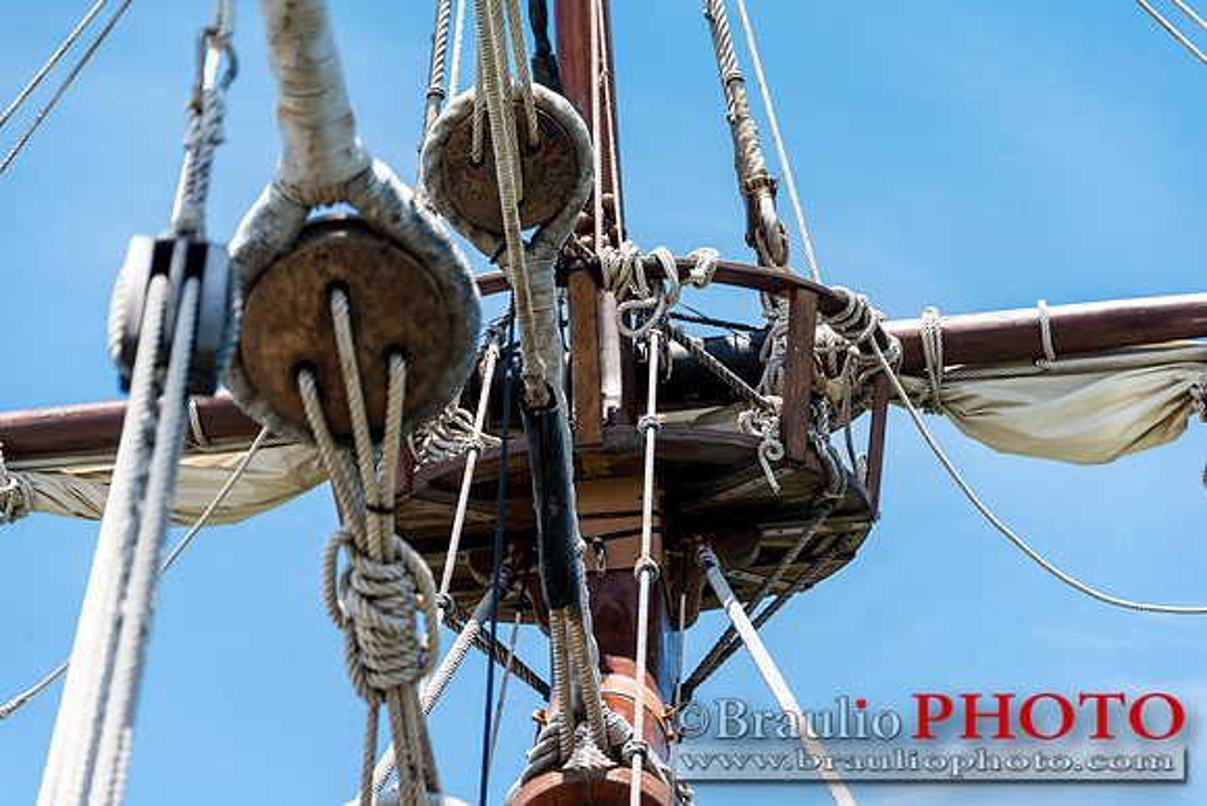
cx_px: 604
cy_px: 403
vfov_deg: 10.2
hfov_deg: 15.2
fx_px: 4527
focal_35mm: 135
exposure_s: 1/500
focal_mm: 135
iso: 200
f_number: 5.6
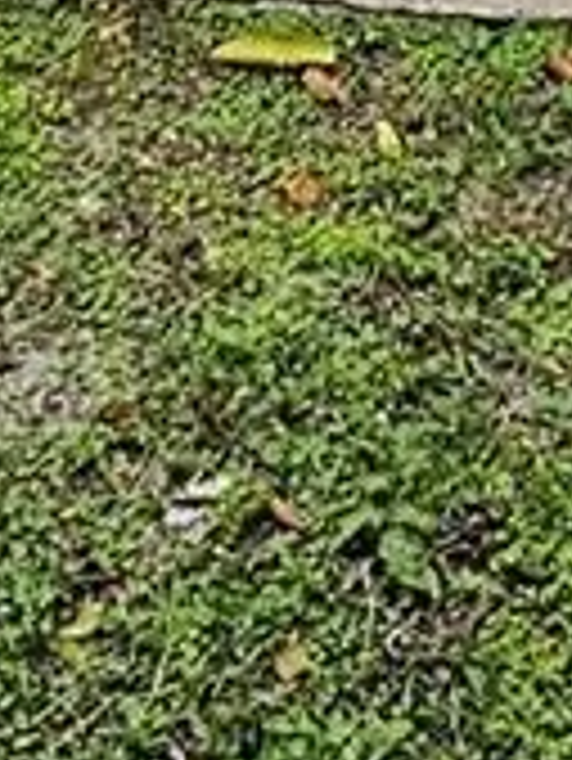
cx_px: 374
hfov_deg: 9.1
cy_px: -1646
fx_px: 3587
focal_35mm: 163
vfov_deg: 9.2
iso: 20
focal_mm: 6.3
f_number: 1.7
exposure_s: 1/450
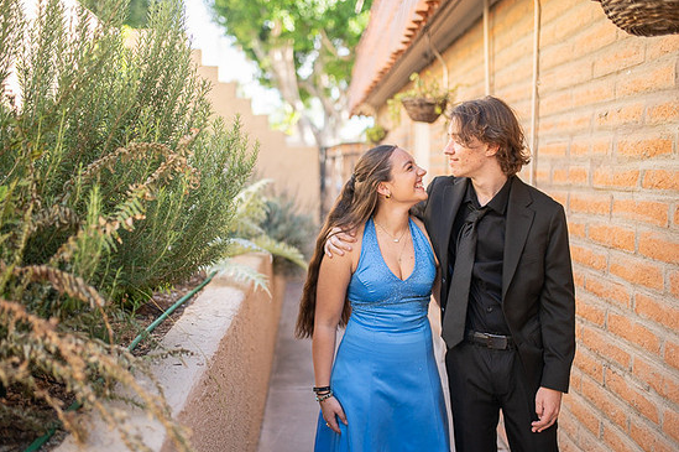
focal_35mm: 37
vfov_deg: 35.9
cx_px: 322
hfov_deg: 51.9
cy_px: 235
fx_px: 697
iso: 400
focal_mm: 35
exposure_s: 1/3200
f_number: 1.4
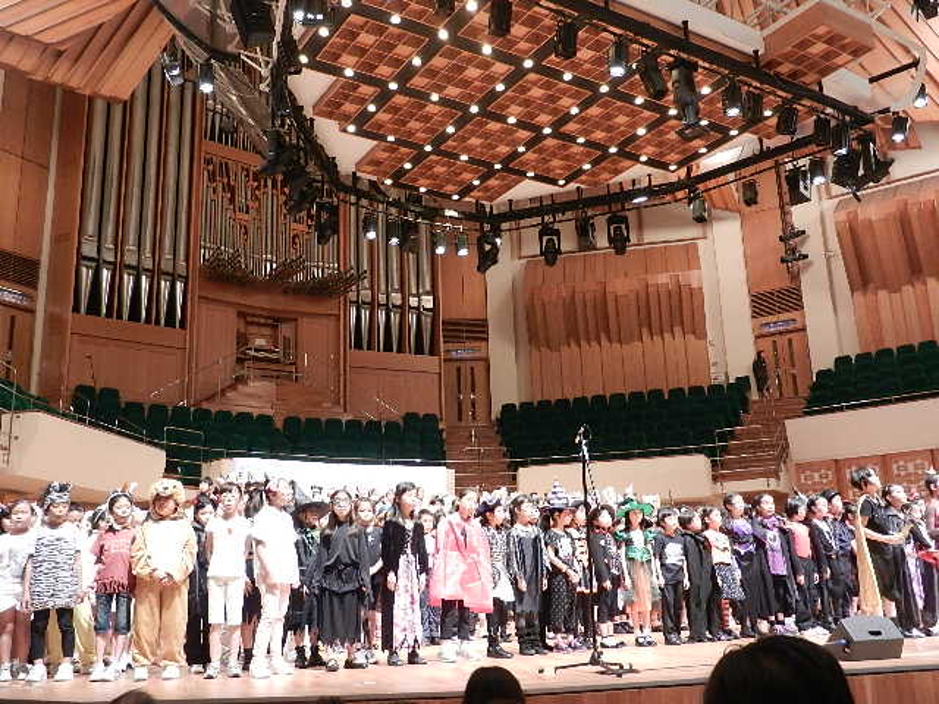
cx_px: 470
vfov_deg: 42.9
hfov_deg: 55.4
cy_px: 352
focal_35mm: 33
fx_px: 895
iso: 400
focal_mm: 5.9
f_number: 3.8
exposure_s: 1/13
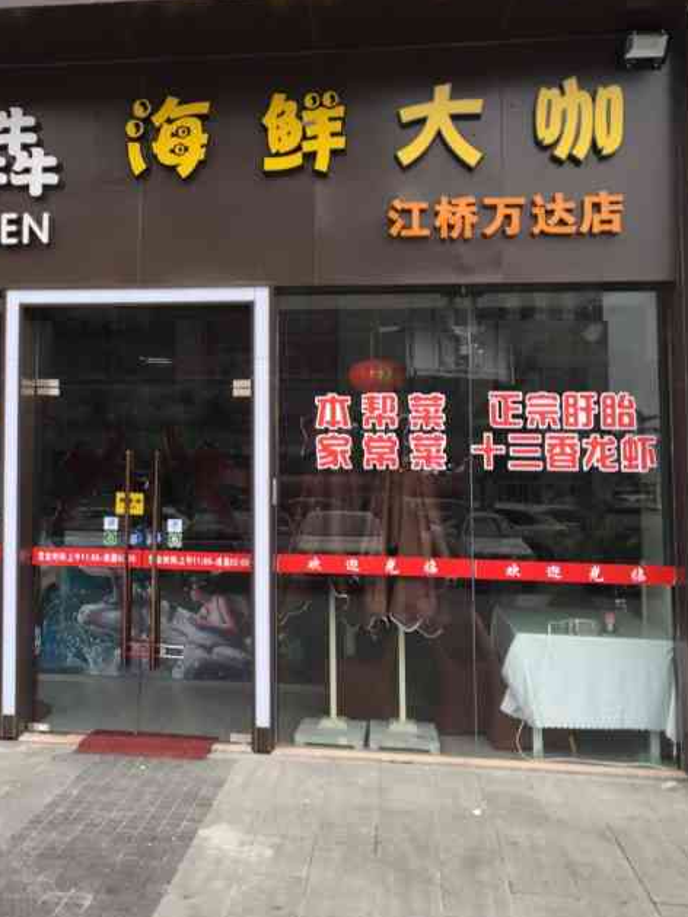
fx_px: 1139
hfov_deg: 33.1
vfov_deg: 43.7
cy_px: 383
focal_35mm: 43
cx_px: 192
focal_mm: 4.15
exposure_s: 1/50
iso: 32
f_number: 2.2
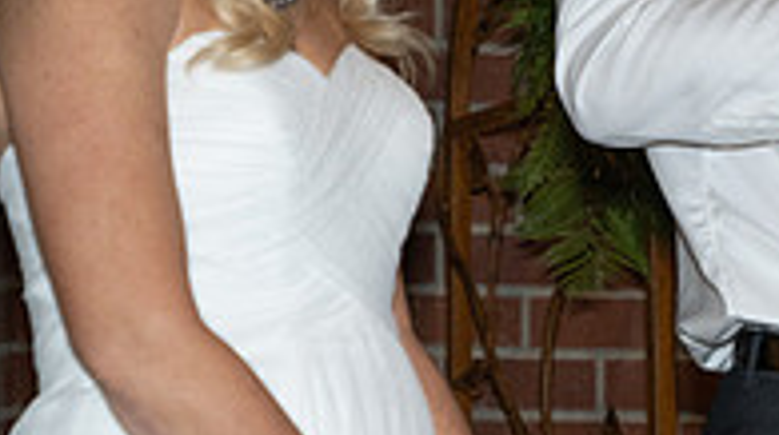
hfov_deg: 10.5
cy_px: 98
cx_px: 847
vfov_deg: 5.9
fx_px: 4187
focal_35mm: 203
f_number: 3.5
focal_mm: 65
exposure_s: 1/125
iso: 2500
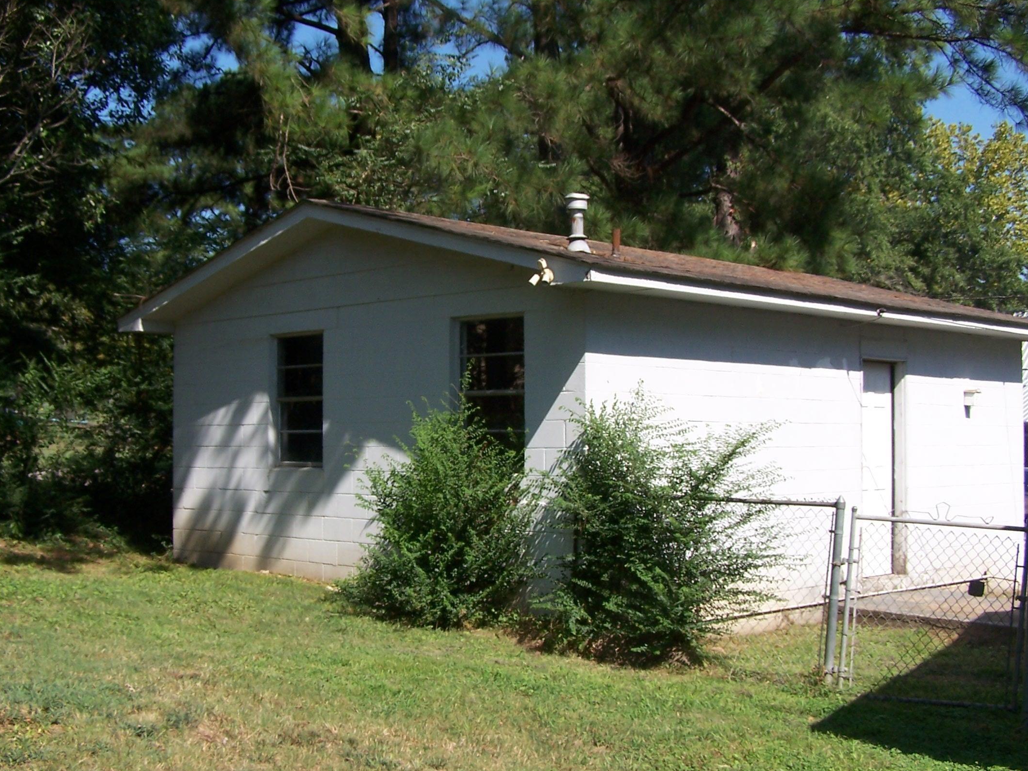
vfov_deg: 31.5
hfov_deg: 41.2
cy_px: 406
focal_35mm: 46
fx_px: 1366
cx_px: 480
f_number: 4
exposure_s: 1/640
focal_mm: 6.3
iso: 80
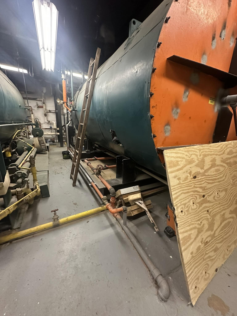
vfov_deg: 102.1
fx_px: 128
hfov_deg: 85.7
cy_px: 158
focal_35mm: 14
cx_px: 118
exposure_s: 1/60
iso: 800
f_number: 2.2
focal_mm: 2.2
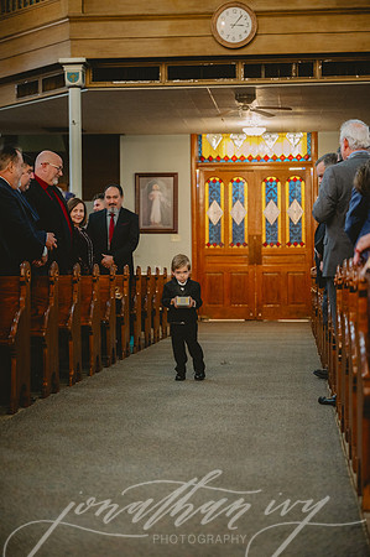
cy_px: 278
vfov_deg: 28.9
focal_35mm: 70
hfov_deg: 19.4
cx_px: 185
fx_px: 1082
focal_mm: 70
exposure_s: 1/250
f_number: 2.8
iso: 2000
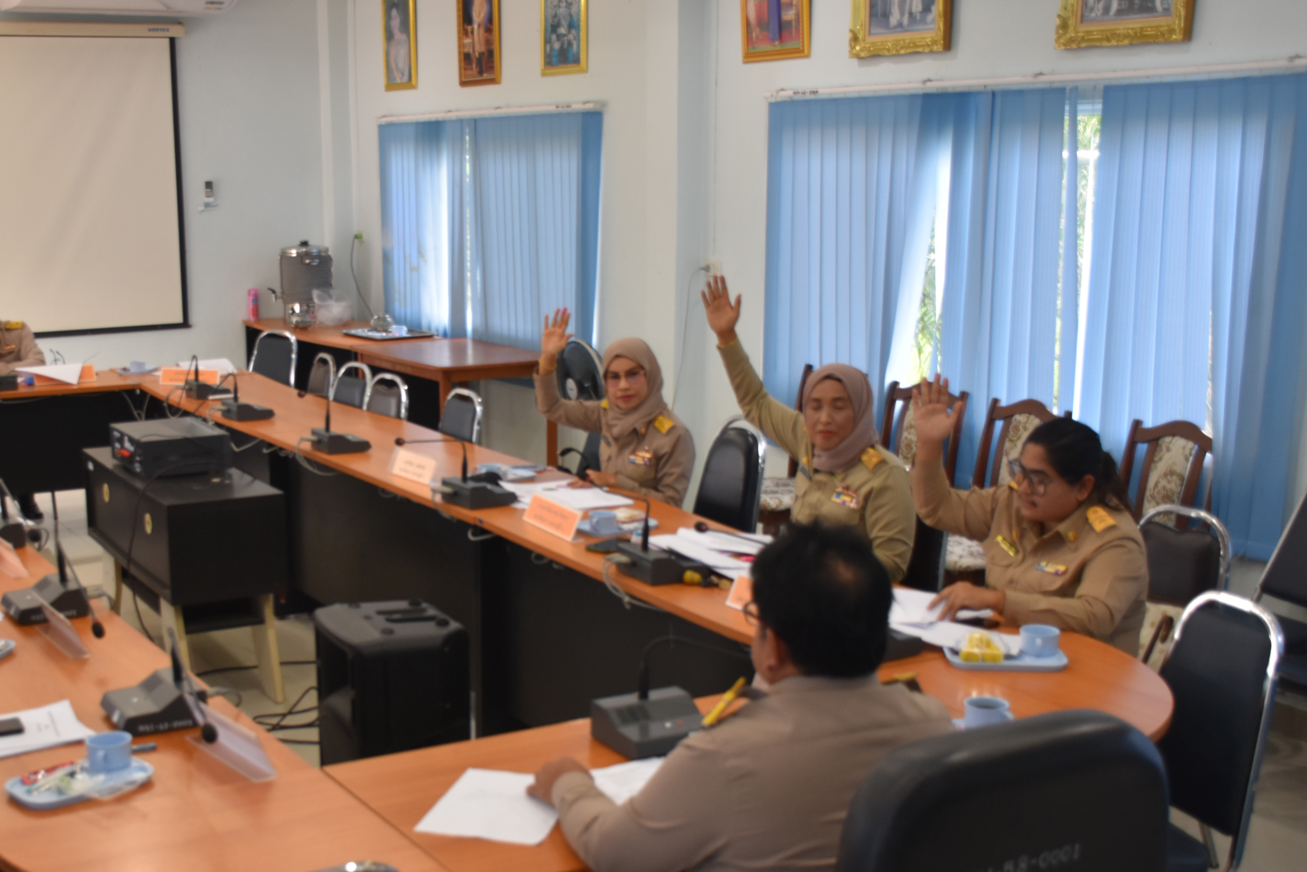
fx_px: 1695
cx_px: 472
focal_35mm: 47
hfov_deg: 41.8
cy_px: 539
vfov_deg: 28.7
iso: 560
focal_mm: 23
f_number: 4
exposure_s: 1/60
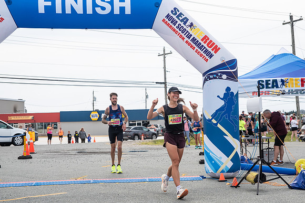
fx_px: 537
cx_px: 173
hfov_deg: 31.7
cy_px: 115
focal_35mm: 63
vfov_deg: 21.4
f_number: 4
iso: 800
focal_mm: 56
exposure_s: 1/4000
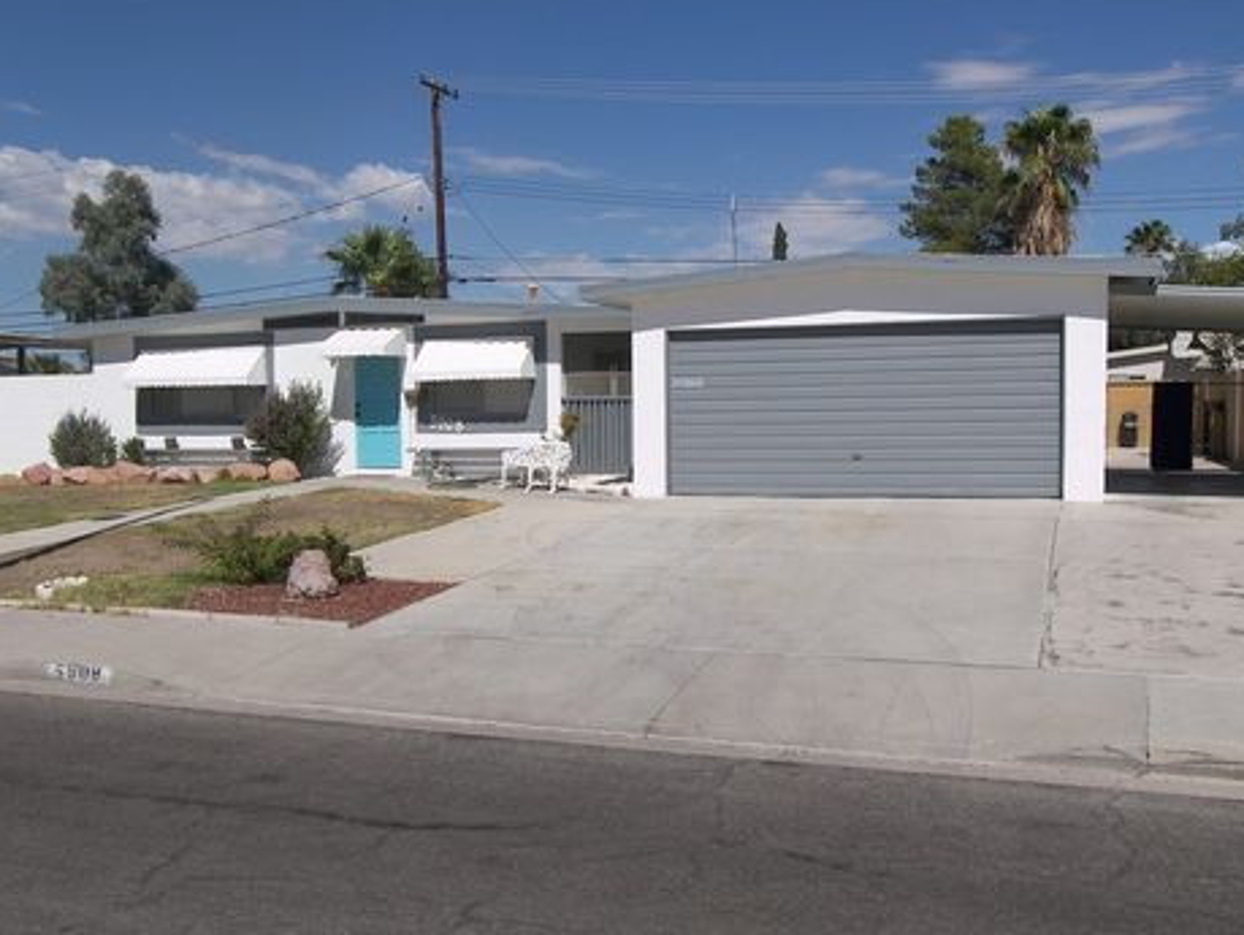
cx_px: 588
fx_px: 1331
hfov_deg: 50.1
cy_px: 489
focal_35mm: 37
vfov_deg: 38.7
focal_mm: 7.2
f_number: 4
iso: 50
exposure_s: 1/1600
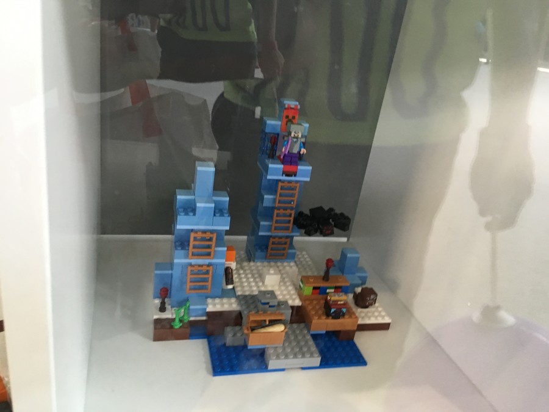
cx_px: 274
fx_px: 460
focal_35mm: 29
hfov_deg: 61.7
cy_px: 206
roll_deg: -10.1
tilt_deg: -23.3
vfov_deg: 48.2
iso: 200
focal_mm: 4.15
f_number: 2.2
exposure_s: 1/33
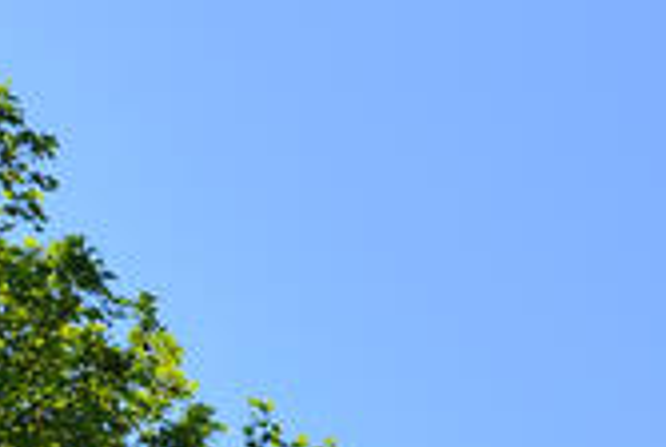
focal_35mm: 129
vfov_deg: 9.1
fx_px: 2391
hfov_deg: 11.7
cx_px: 1767
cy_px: 1211
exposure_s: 1/250
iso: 100
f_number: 8
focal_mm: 18
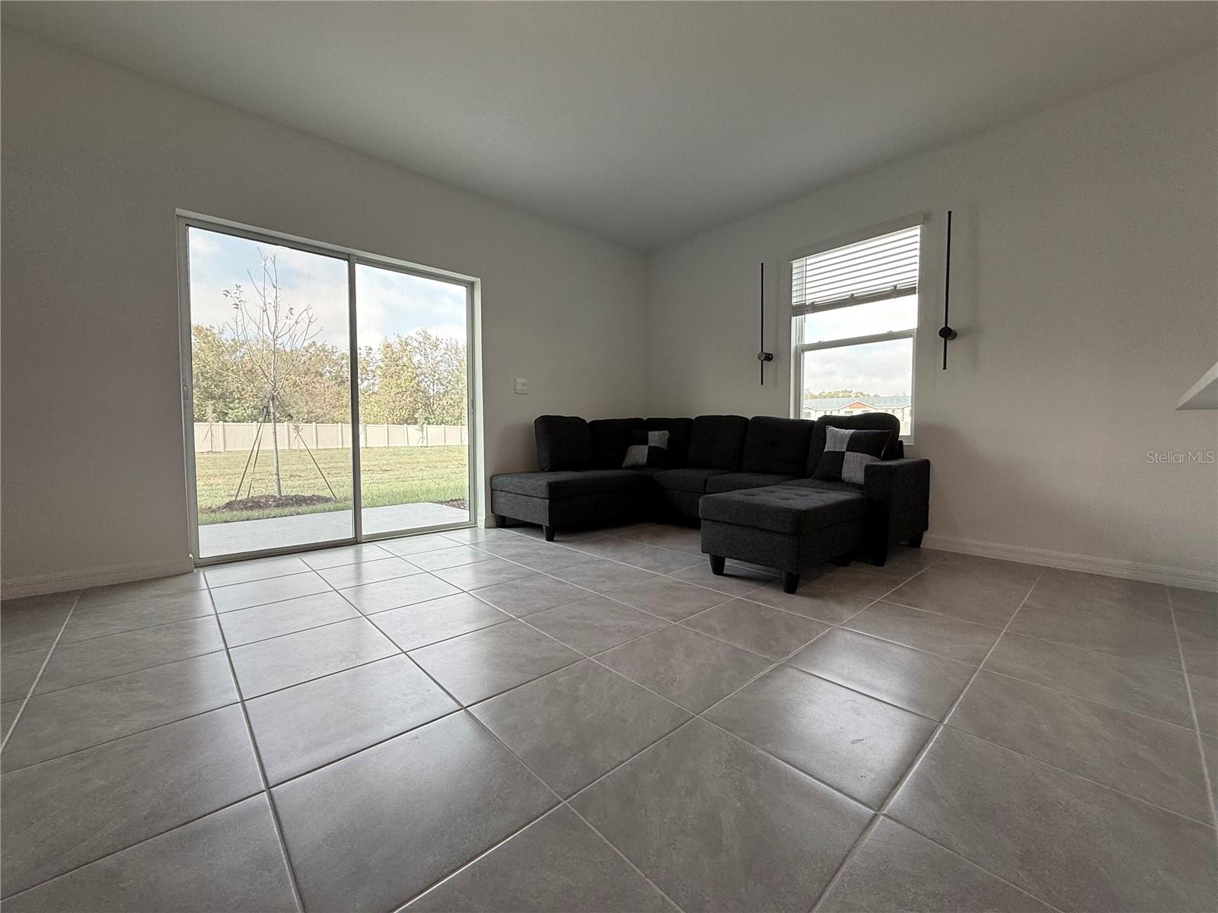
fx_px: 493
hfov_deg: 102.1
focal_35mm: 14
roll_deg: -0.1
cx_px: 609
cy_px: 456
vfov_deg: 85.7
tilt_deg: -1.7
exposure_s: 1/184
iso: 64
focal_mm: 2.22
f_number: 2.2
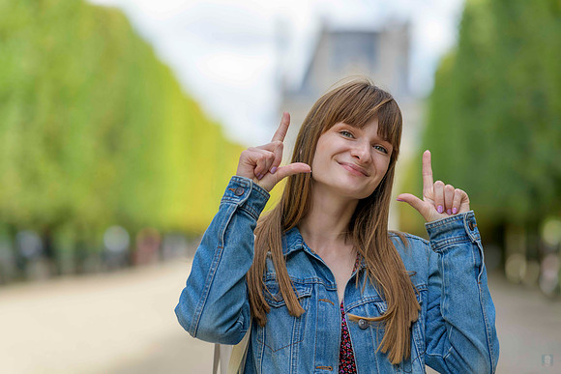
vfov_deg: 13.0
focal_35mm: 105
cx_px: 280
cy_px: 187
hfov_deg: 19.5
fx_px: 1637
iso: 64
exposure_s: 1/800
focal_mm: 105
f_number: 2.5
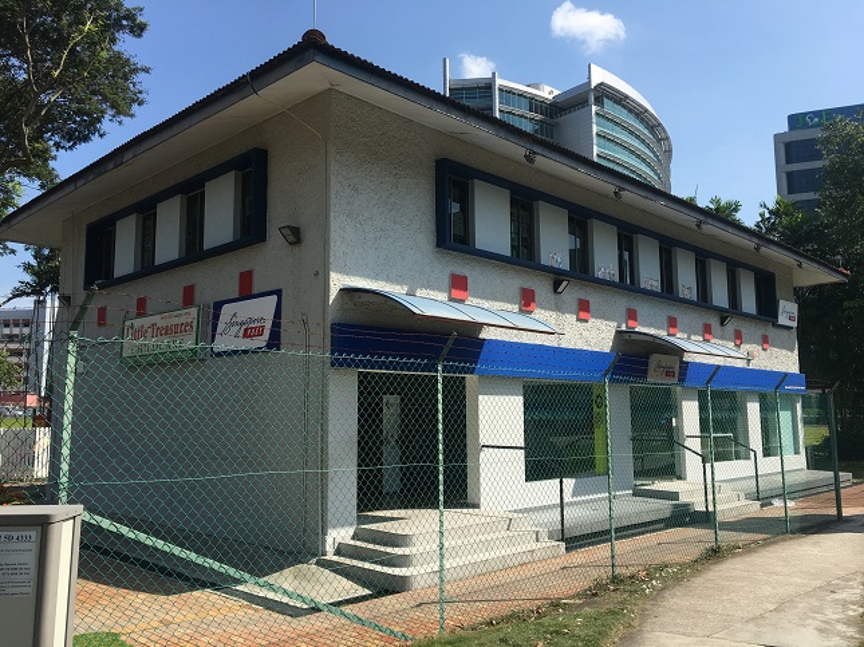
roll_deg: -0.8
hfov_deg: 61.7
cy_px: 324
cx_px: 432
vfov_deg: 48.2
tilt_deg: +9.6
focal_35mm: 29
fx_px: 723
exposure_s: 1/1538
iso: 25
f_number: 2.2
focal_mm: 4.15
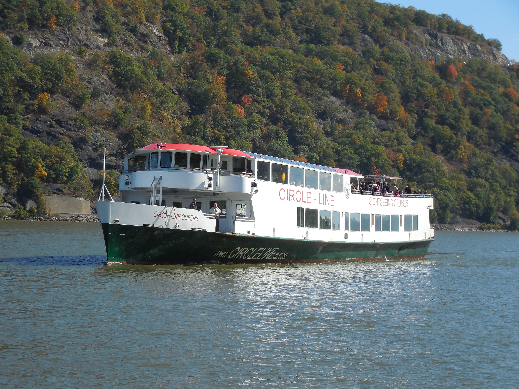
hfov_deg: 18.5
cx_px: 260
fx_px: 1589
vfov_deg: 14.0
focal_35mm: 106
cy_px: 194
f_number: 4.7
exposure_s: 1/640
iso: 125
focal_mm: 19.1
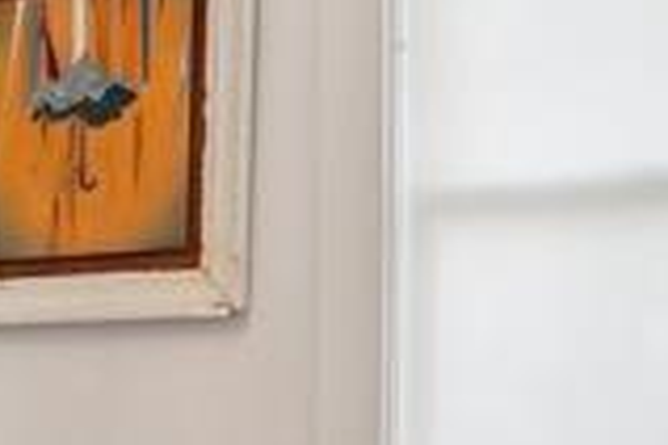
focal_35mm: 90
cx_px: -500
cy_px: 516
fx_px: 1670
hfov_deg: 18.3
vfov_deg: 14.7
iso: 400
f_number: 8
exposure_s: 1/30
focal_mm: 14
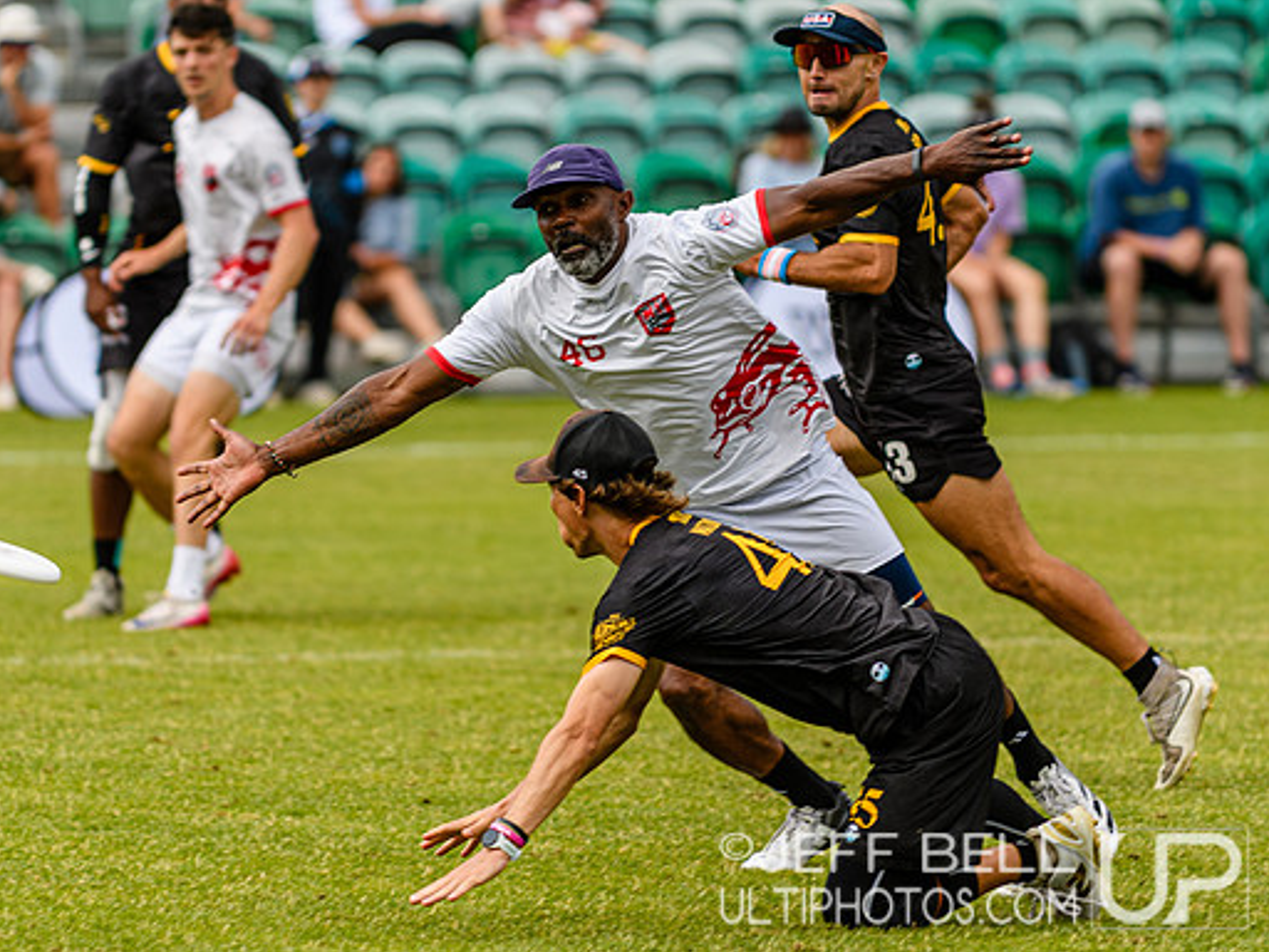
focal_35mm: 413
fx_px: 15140
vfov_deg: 3.6
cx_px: 533
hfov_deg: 4.8
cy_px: 488
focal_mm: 200
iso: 100
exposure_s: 1/1250
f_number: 2.8
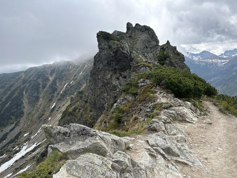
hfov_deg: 71.6
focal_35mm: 24
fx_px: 164
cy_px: 89
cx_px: 118
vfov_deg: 56.8
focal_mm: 6.86
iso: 80
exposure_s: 1/2809
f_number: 1.78
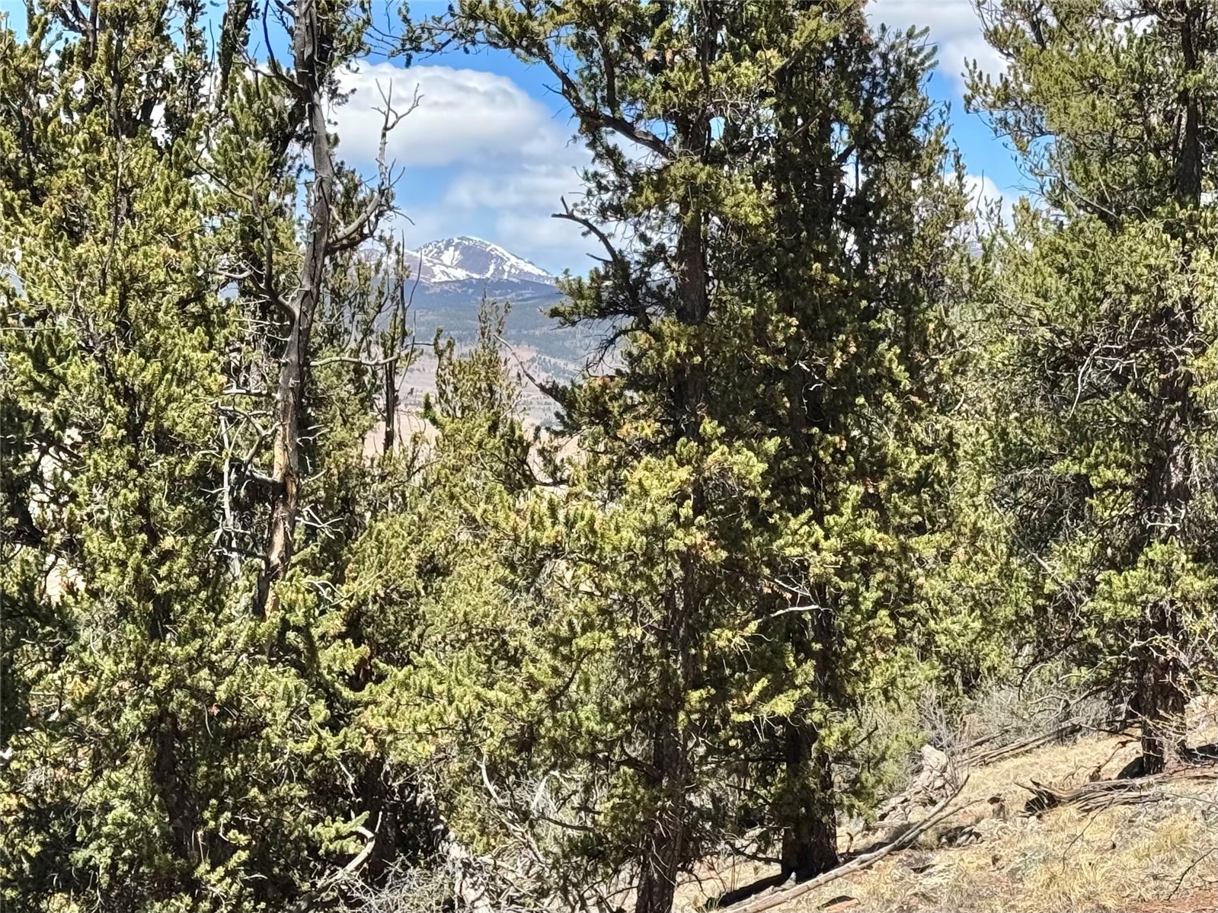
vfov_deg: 30.3
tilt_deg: -0.9
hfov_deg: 39.7
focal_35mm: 48
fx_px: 1689
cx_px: 609
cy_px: 456
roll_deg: -3.3
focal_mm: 6.76
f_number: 1.78
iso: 64
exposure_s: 1/2513
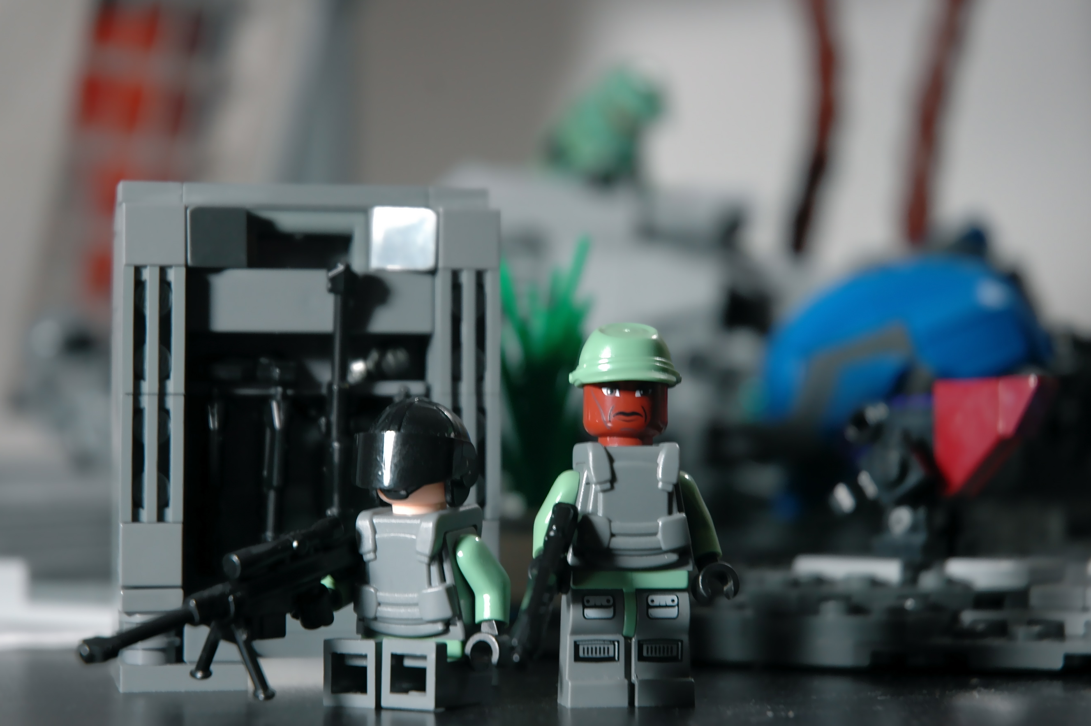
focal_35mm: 119
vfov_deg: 11.5
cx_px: 521
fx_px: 3603
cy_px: 352
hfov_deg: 17.2
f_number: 4.5
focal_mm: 70
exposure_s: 1/20
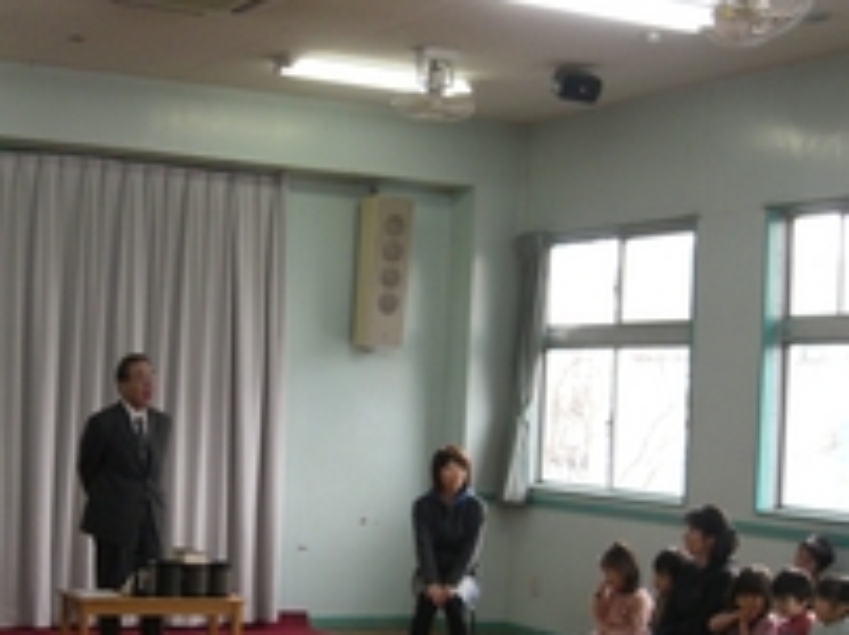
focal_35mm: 66
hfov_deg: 29.1
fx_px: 1617
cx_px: 231
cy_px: 360
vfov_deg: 22.2
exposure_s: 1/60
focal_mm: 6.3
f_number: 3.1
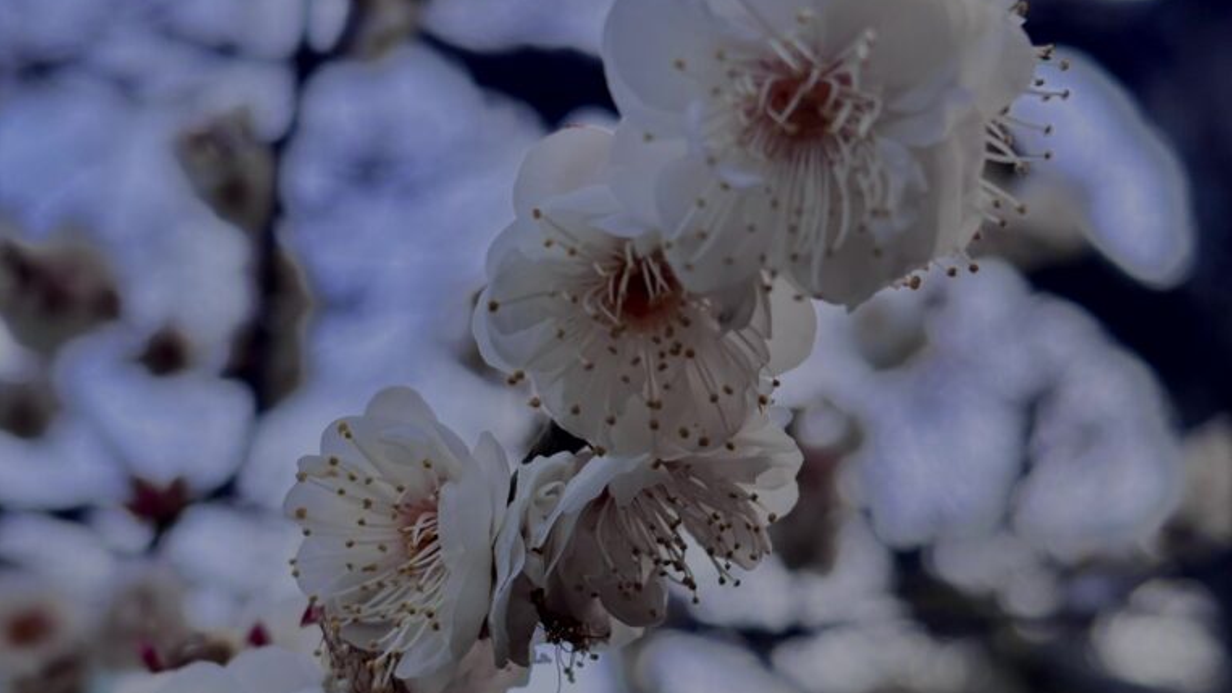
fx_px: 2482
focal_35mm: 76
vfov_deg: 15.9
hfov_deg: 27.9
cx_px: 617
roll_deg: +7.2
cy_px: 394
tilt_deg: +17.3
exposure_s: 1/341
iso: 32
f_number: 1.6
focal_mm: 5.96
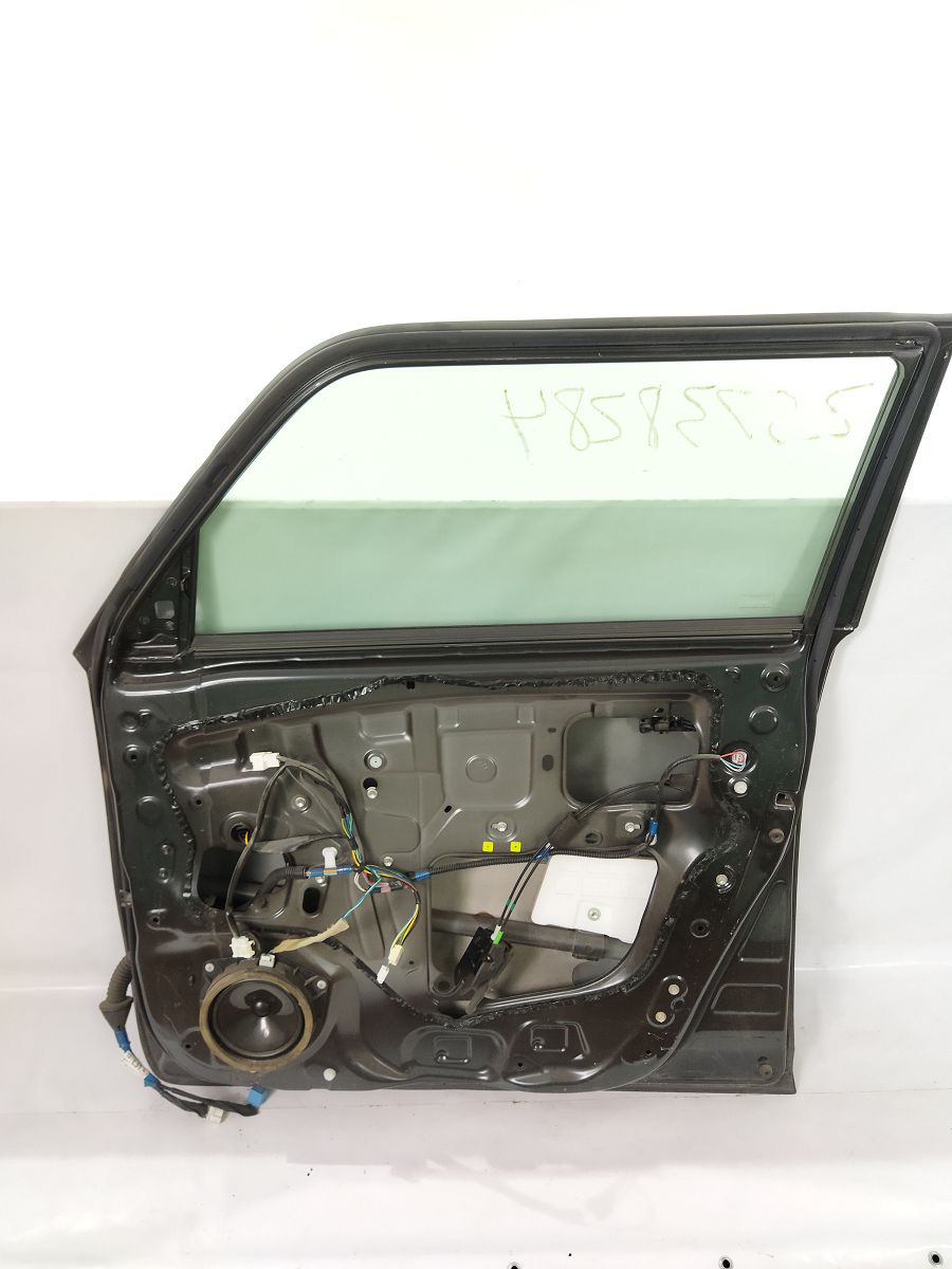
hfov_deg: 51.4
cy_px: 634
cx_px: 476
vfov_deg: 65.3
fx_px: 990
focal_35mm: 27
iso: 228
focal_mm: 4.71
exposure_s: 1/25
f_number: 1.79
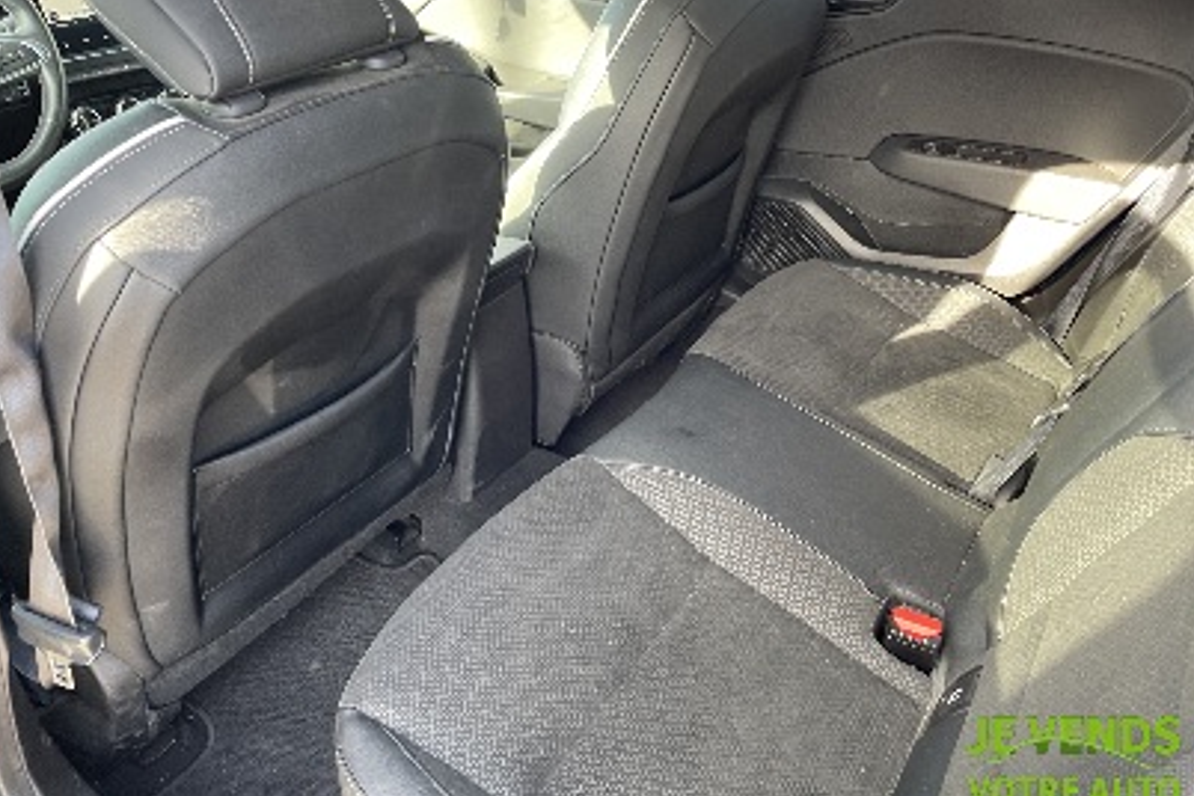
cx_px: 579
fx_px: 929
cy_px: 365
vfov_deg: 46.4
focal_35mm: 28
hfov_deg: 65.5
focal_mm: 4.2
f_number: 1.6
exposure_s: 1/93
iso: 125
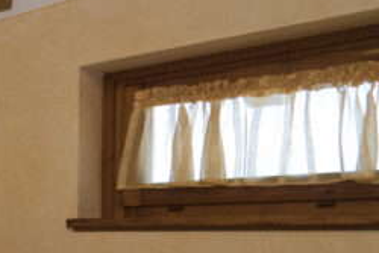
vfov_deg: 22.0
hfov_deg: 21.9
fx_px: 632
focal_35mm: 60
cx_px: -293
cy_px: 240
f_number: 9
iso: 640
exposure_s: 1/160
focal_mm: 10
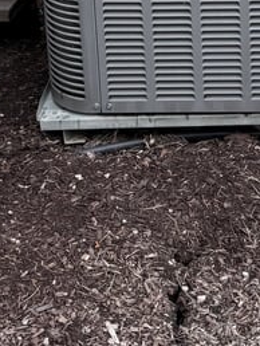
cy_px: -146
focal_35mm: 95
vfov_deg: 18.6
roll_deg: -1.5
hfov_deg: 15.4
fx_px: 950
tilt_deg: -13.9
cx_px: 245
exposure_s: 1/435
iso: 80
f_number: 1.78
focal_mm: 6.76
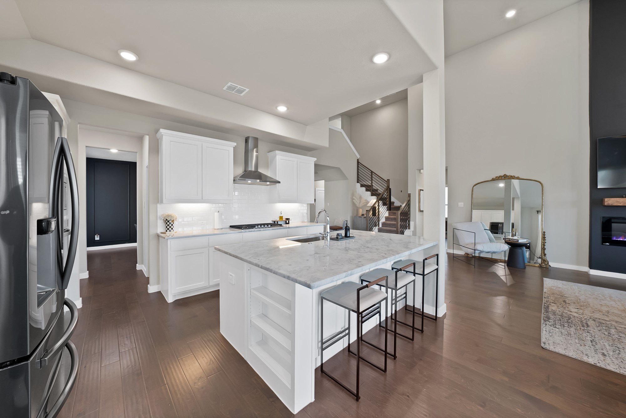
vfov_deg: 90.1
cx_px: 313
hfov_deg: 112.6
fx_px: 209
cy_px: 209
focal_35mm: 12
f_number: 9
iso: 640
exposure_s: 1/2.5
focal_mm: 12
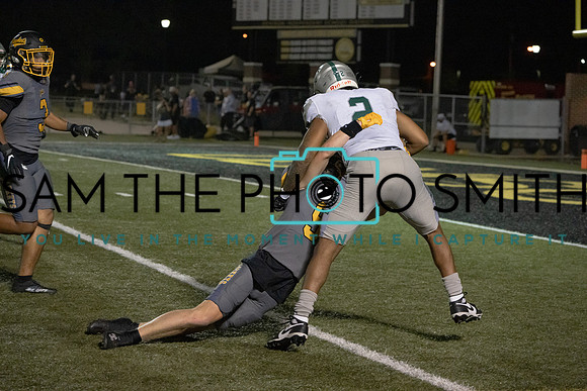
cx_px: 294
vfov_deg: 13.7
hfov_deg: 20.4
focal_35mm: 100
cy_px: 196
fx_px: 1631
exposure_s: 1/1000
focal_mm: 100
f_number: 5.6
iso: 16000
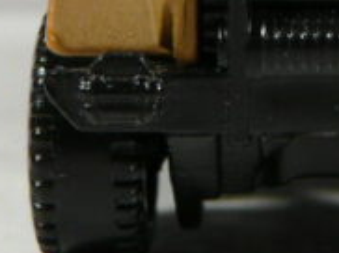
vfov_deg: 6.4
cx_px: 324
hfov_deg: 8.7
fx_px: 2230
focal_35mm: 228
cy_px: -74
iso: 100
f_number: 3.2
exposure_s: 1/50
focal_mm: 7
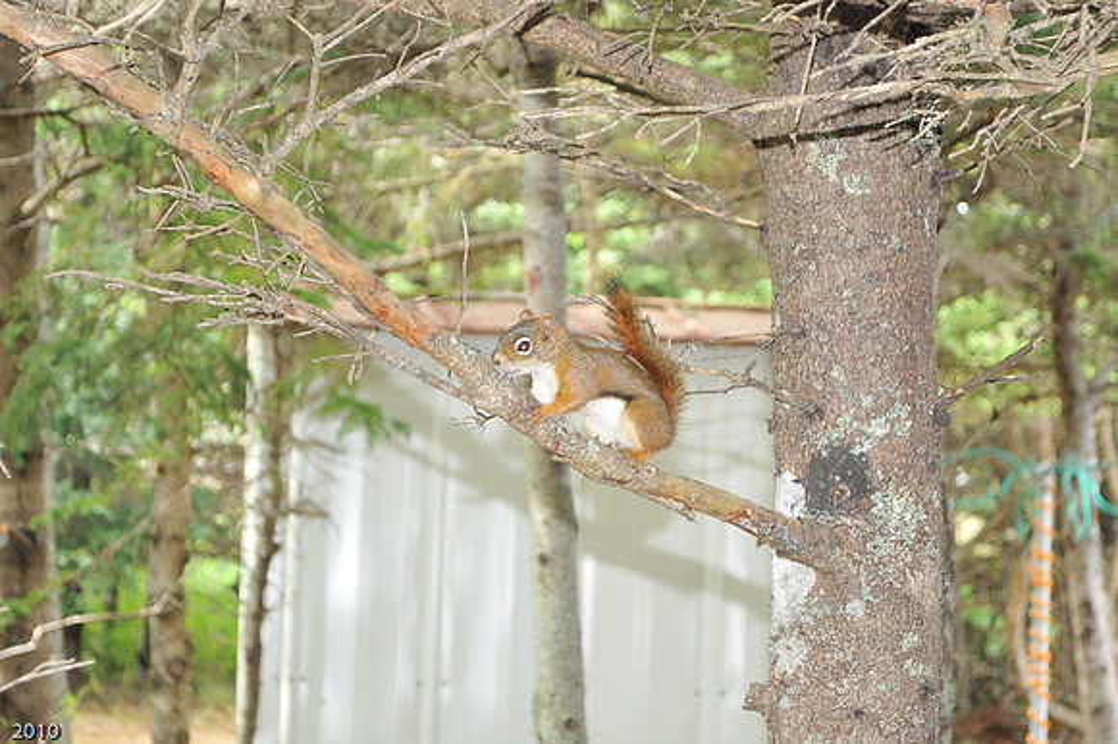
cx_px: 559
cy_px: 372
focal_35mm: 82
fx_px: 2561
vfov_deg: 16.5
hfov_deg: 24.6
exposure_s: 1/60
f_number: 5.6
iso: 560
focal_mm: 55
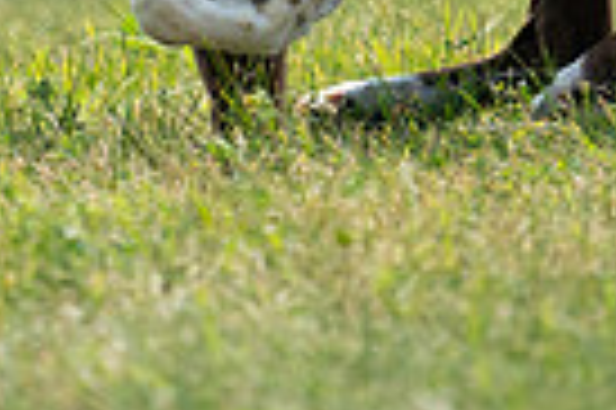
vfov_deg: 0.5
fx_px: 43564
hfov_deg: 0.8
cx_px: 229
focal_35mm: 2549
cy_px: -327
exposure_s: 1/4000
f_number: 6.3
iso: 1600
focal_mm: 600
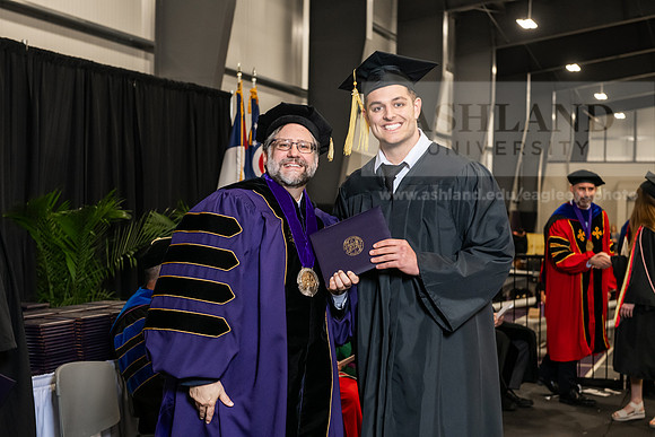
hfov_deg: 32.4
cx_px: 328
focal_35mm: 62
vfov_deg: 21.9
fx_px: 1128
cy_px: 218
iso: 2500
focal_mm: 62
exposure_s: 1/200
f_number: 5
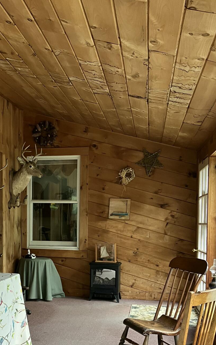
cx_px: 50
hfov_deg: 27.6
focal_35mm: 46
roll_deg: -0.6
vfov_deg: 42.7
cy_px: 240
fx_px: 433
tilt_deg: -2.6
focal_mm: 3.99
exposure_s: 1/60
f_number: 1.8
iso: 125
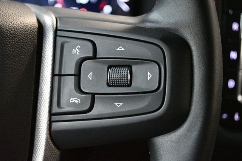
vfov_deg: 23.8
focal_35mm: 57
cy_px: 80
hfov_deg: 35.1
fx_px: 383
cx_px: 121
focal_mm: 38
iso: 11400
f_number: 5
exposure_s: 1/60
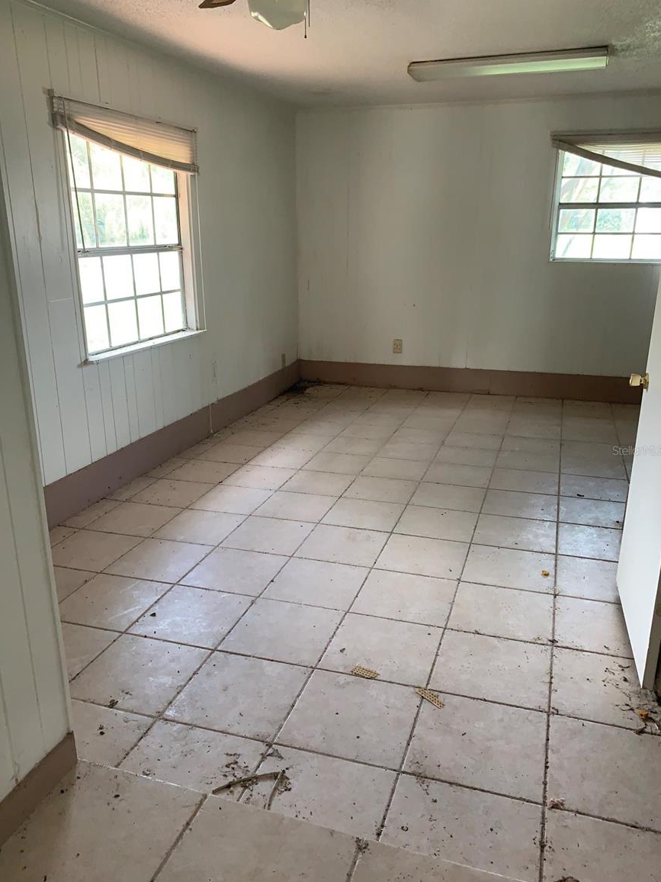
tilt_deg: -15.6
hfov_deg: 51.4
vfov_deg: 65.3
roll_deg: -0.2
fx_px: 687
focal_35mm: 27
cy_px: 450
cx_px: 323
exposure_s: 1/60
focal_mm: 4.25
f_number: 1.8
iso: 125
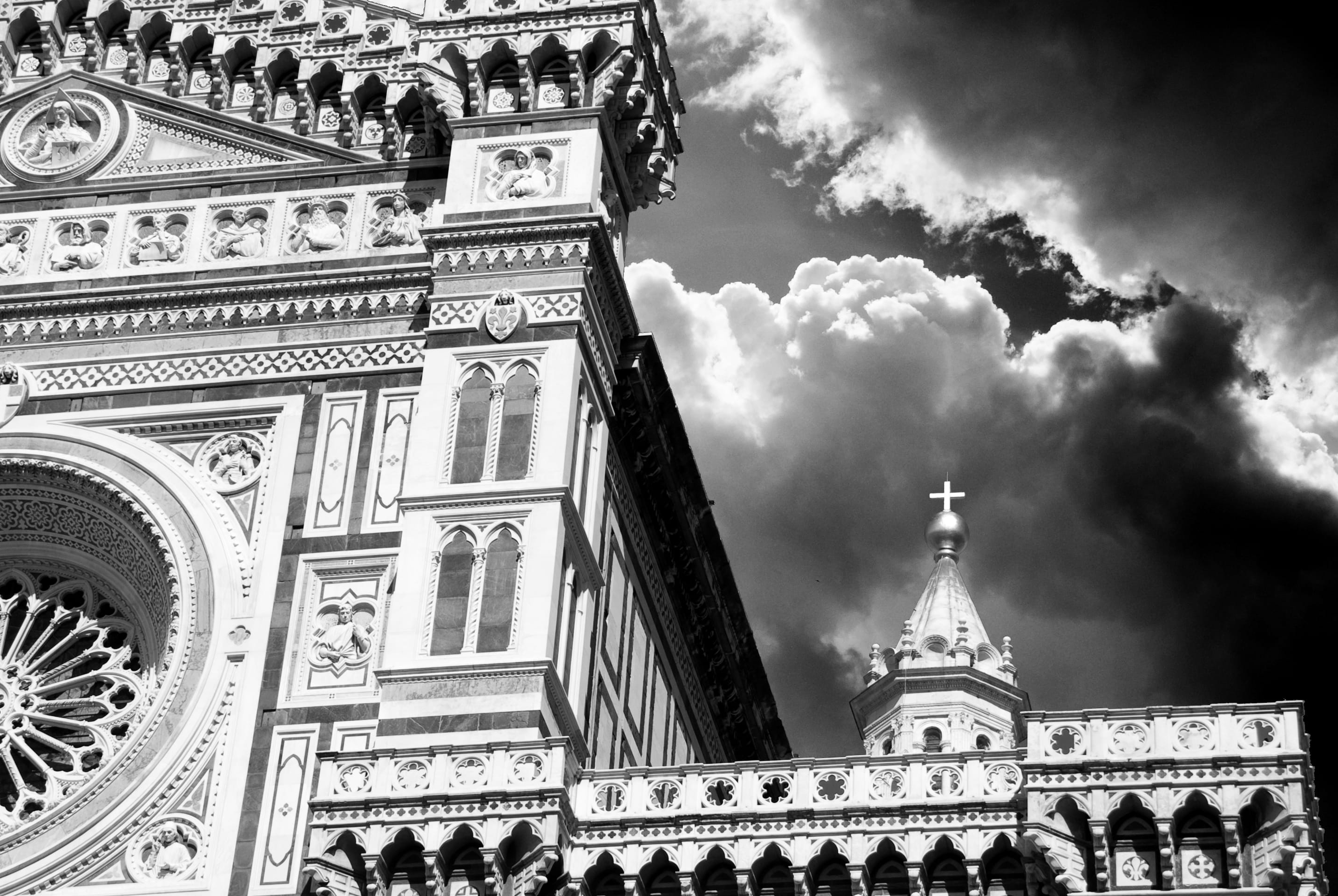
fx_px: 3610
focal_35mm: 97
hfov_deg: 21.0
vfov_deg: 14.1
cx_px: 649
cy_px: 375
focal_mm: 48
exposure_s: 1/160
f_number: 6.3
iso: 100
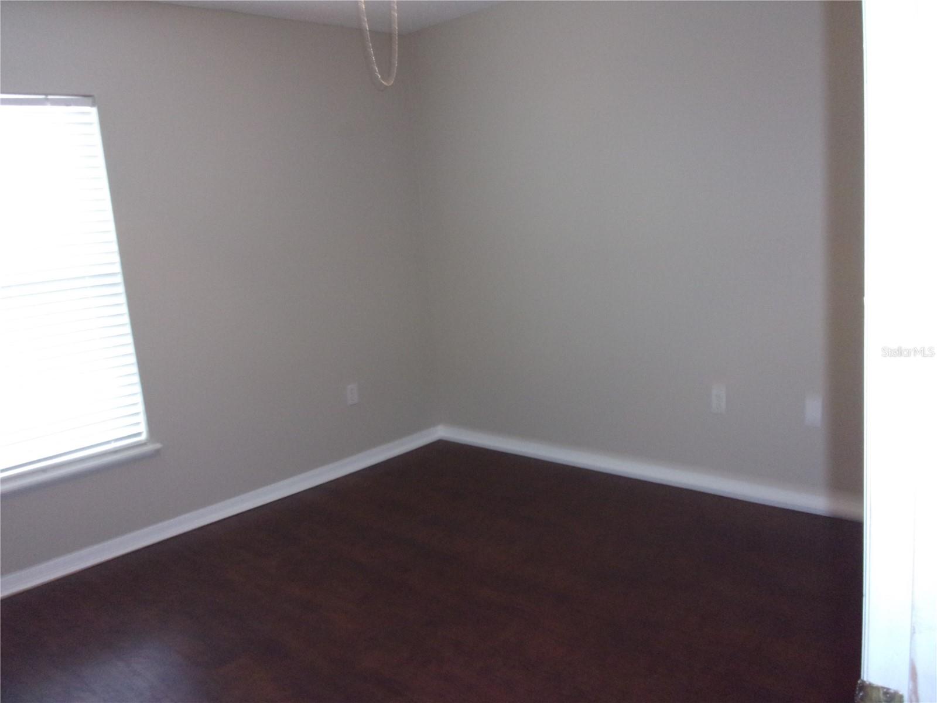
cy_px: 352
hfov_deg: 63.4
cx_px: 468
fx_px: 758
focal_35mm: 28
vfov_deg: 49.7
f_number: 3.9
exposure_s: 1/34
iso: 337
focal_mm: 5.1
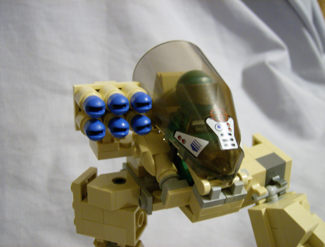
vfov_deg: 40.0
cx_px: 162
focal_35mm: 36
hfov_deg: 51.1
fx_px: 340
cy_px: 124
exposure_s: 1/6.35
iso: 200
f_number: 2.8
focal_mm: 6
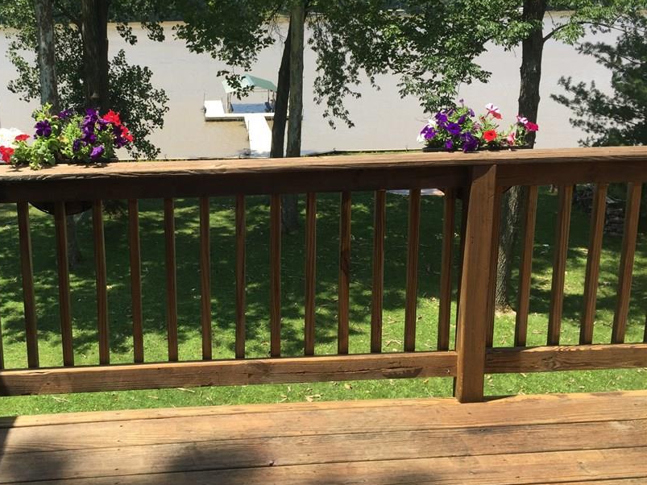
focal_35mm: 37
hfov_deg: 49.6
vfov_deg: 38.4
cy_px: 186
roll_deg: +0.0
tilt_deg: -15.7
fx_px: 691
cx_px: 235
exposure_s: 1/920
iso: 32
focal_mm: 4.15
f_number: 2.2
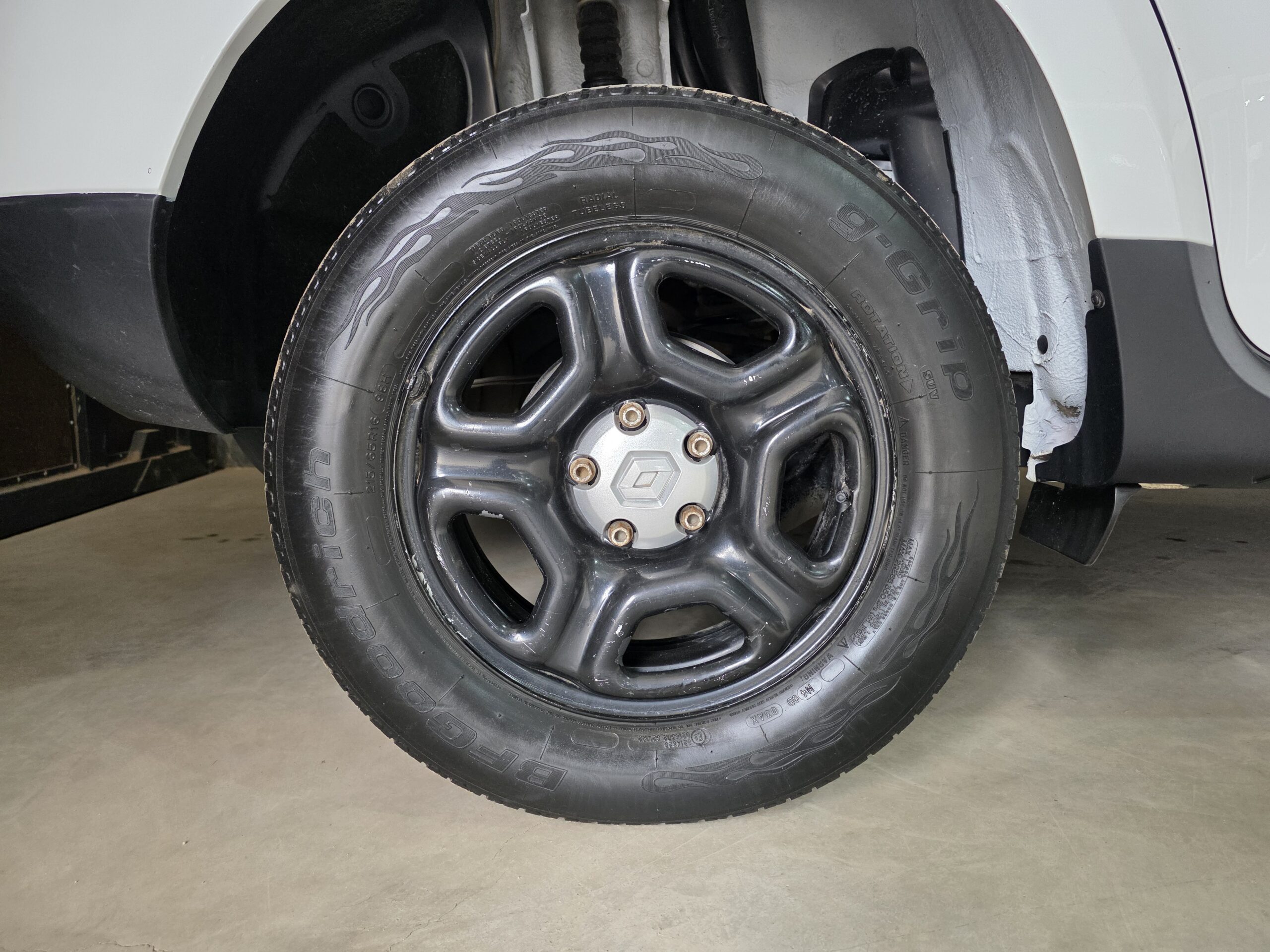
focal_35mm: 23
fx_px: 844
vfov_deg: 58.9
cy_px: 476
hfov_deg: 73.9
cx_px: 635
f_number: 1.7
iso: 250
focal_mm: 6.3
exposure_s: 1/100
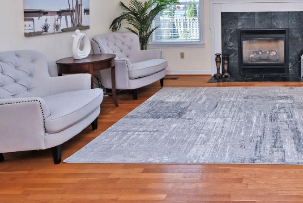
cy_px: 8
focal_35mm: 31
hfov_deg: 53.6
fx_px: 261
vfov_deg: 38.4
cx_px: 266
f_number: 5.6
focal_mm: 14
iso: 200
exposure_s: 1/100
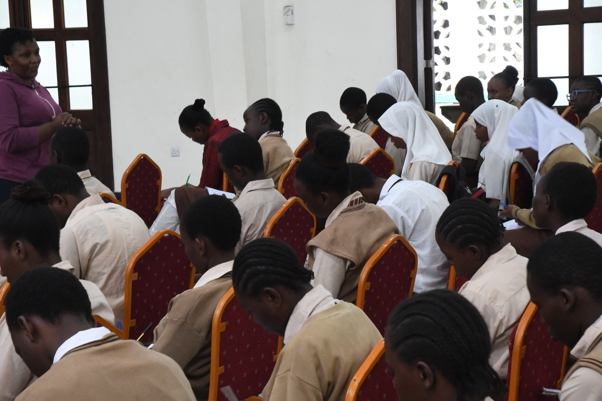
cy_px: 248
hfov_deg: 19.1
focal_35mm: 107
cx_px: 260
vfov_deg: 12.8
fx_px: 1789
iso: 7200
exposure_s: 1/10
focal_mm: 75
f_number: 18
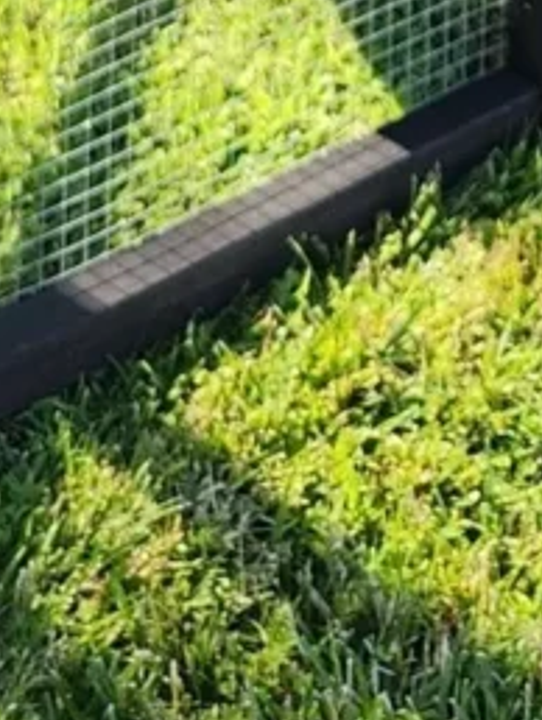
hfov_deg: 8.7
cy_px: -1725
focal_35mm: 171
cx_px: 469
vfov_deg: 8.6
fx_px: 3564
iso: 20
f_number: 1.8
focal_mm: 5.4
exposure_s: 1/260
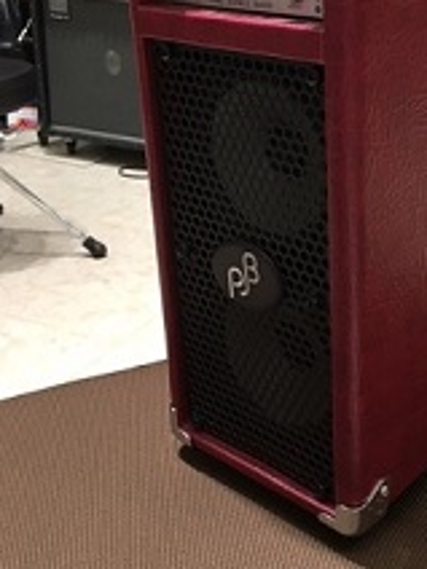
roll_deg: +1.1
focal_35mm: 49
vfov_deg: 38.5
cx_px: 342
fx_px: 806
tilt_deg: -20.4
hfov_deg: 29.0
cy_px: 192
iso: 64
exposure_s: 1/30
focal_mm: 4.15
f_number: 2.2
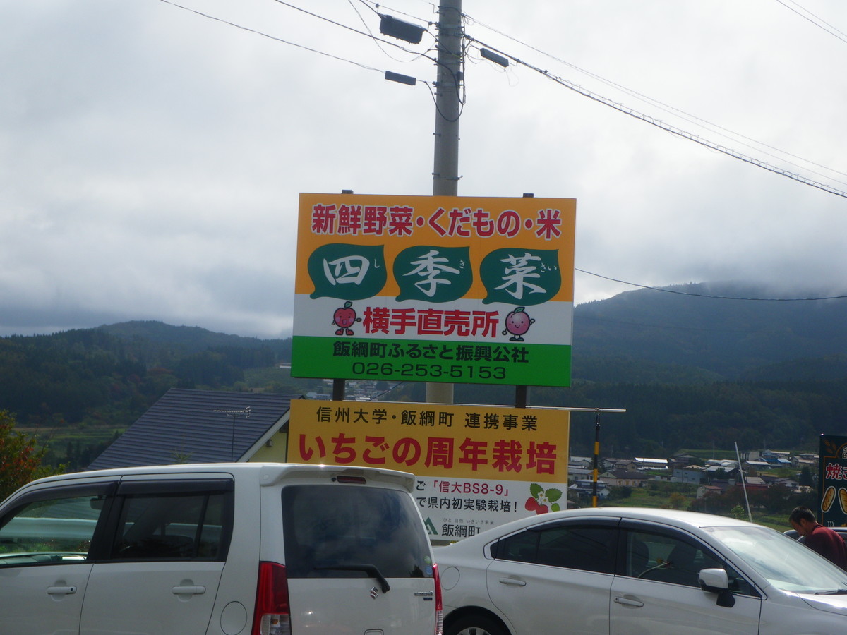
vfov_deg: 19.1
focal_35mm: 77
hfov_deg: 25.3
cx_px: 424
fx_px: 1884
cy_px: 318
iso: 50
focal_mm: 13.7
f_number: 5.8
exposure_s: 1/320
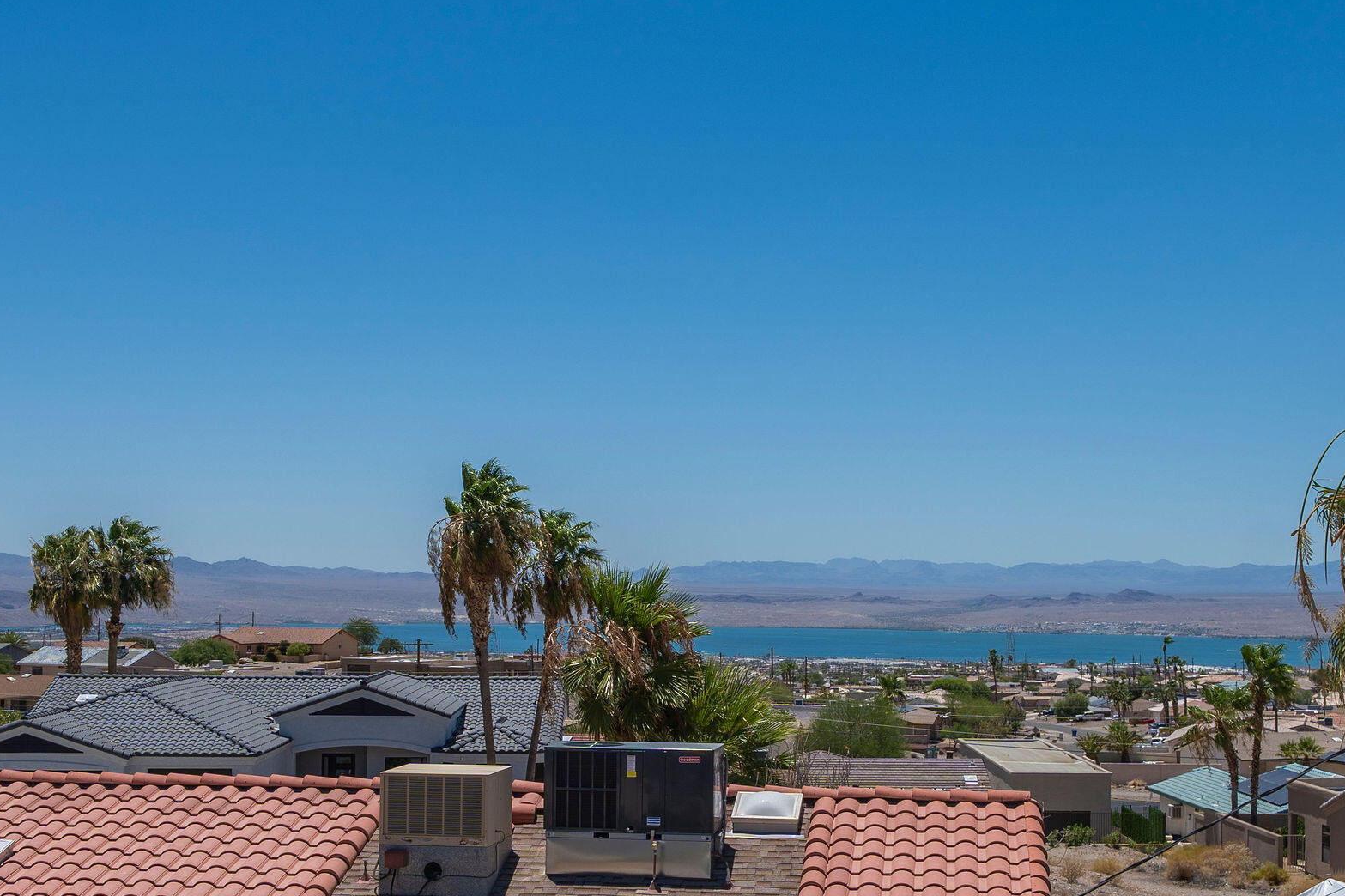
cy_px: 555
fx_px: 2017
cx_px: 689
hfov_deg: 36.9
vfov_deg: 25.0
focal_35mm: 54
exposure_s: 1/1000
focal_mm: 24
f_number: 5.6
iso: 100
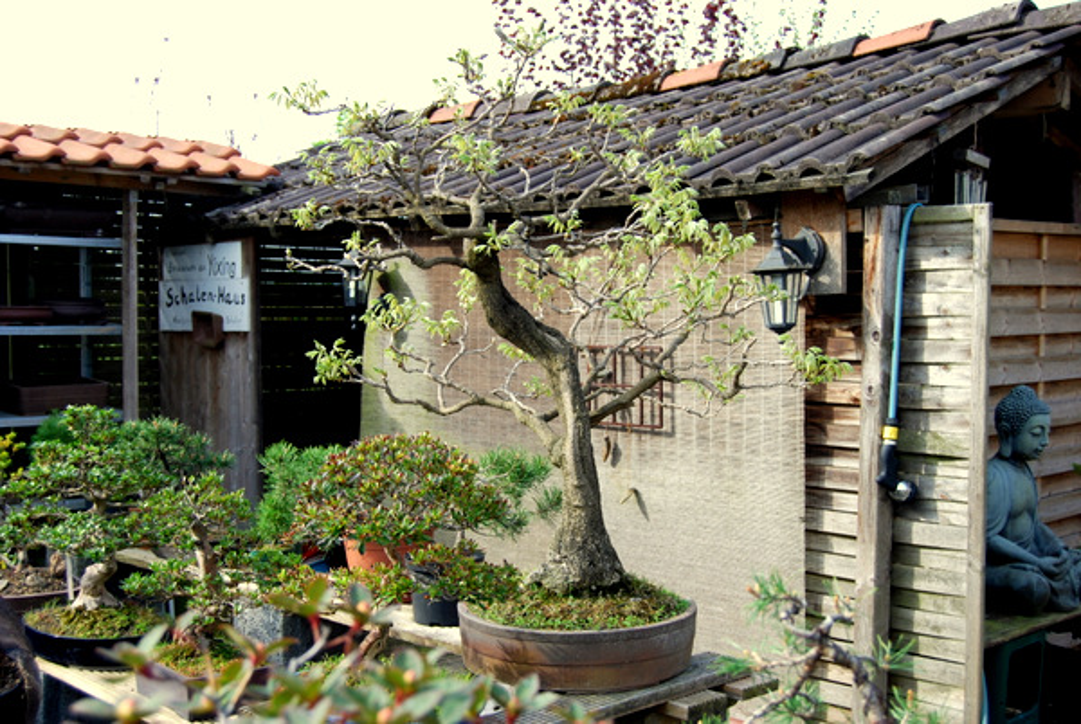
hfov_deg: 43.5
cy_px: 362
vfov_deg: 30.0
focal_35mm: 45
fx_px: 1353
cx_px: 540
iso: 100
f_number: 6.3
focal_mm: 30
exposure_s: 1/160
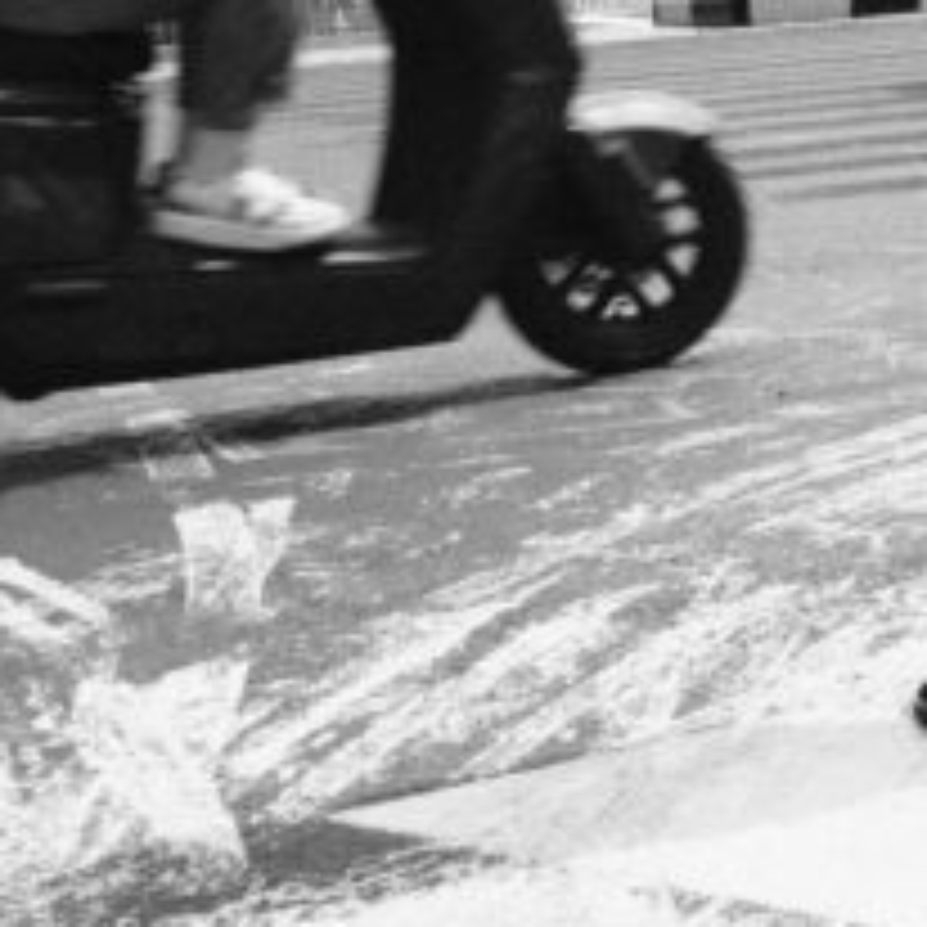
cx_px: 1539
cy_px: -216
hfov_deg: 14.3
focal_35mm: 111
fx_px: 3363
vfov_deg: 15.1
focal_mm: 23
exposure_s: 1/250
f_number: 11
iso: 400
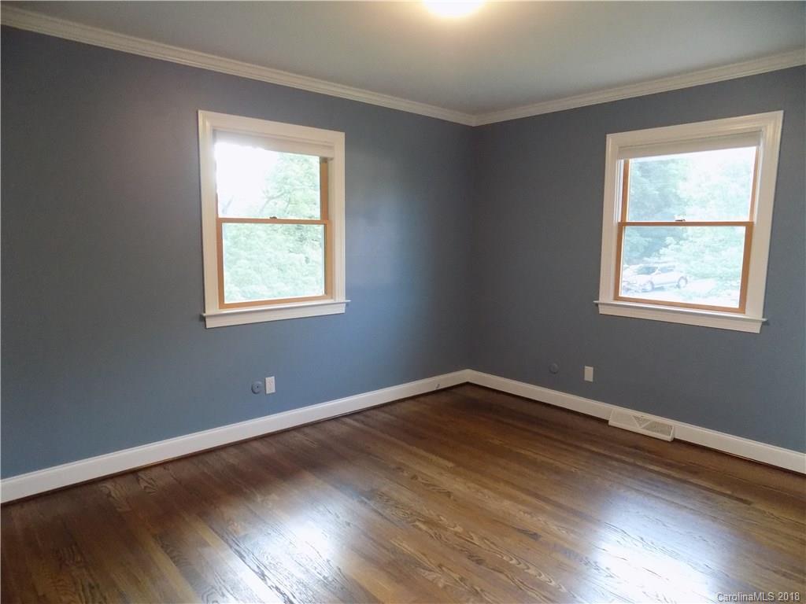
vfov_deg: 58.9
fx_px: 536
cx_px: 403
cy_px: 302
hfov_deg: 73.9
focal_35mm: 23
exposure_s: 1/25
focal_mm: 4
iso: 400
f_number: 3.1
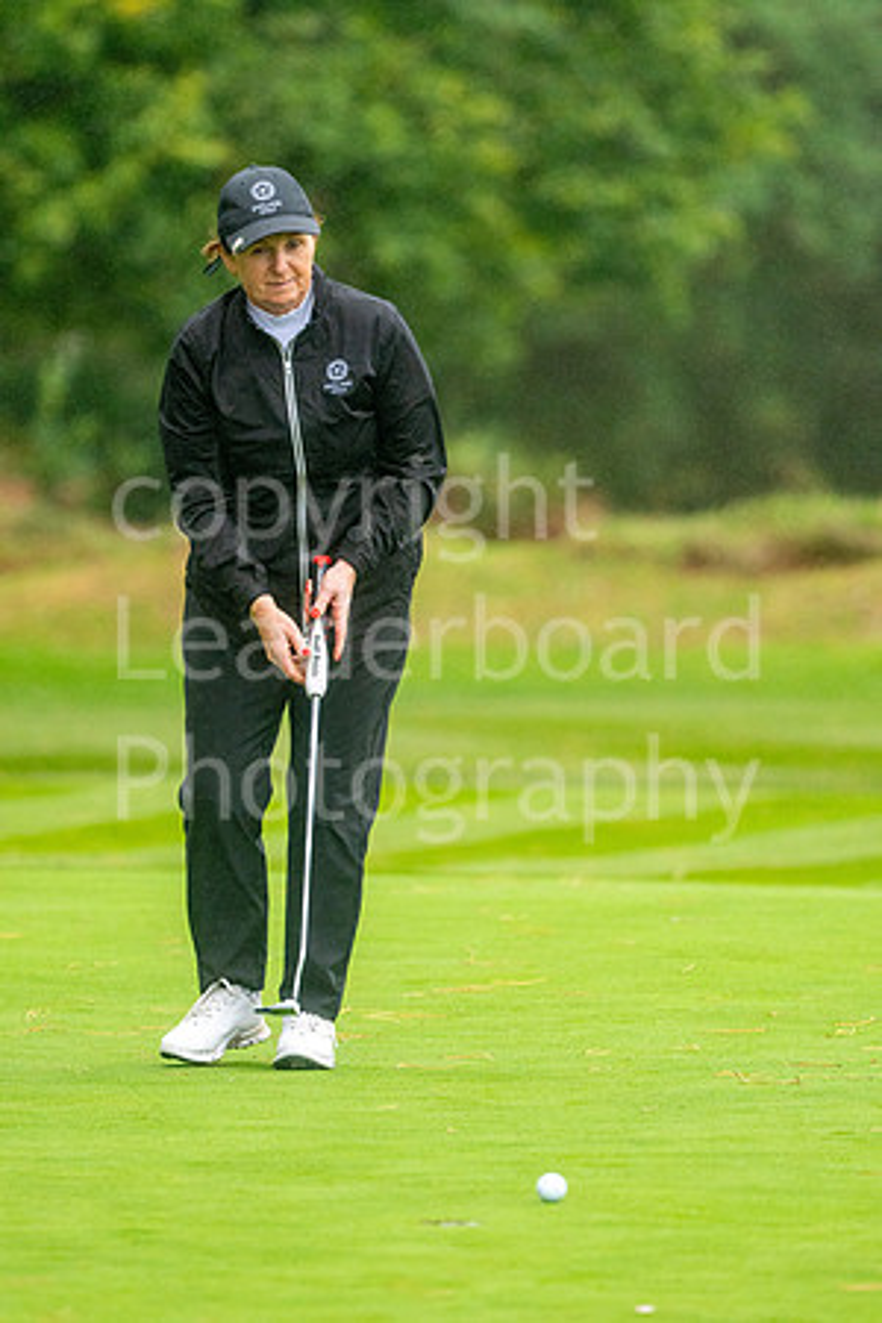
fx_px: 16536
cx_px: 441
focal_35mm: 450
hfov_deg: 3.1
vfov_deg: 4.6
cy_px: 662
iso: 1000
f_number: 4
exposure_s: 1/640
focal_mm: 300
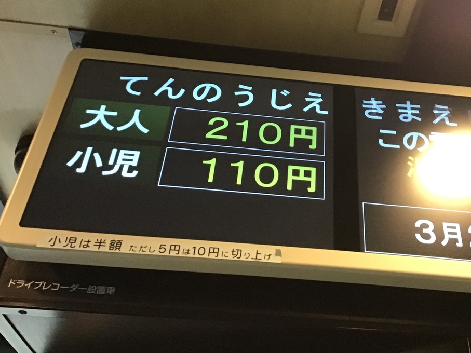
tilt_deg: +36.8
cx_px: 304
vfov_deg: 35.0
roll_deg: -0.9
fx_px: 558
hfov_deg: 45.3
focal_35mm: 41
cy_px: 140
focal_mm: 3.3
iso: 200
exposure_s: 1/30
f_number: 2.4
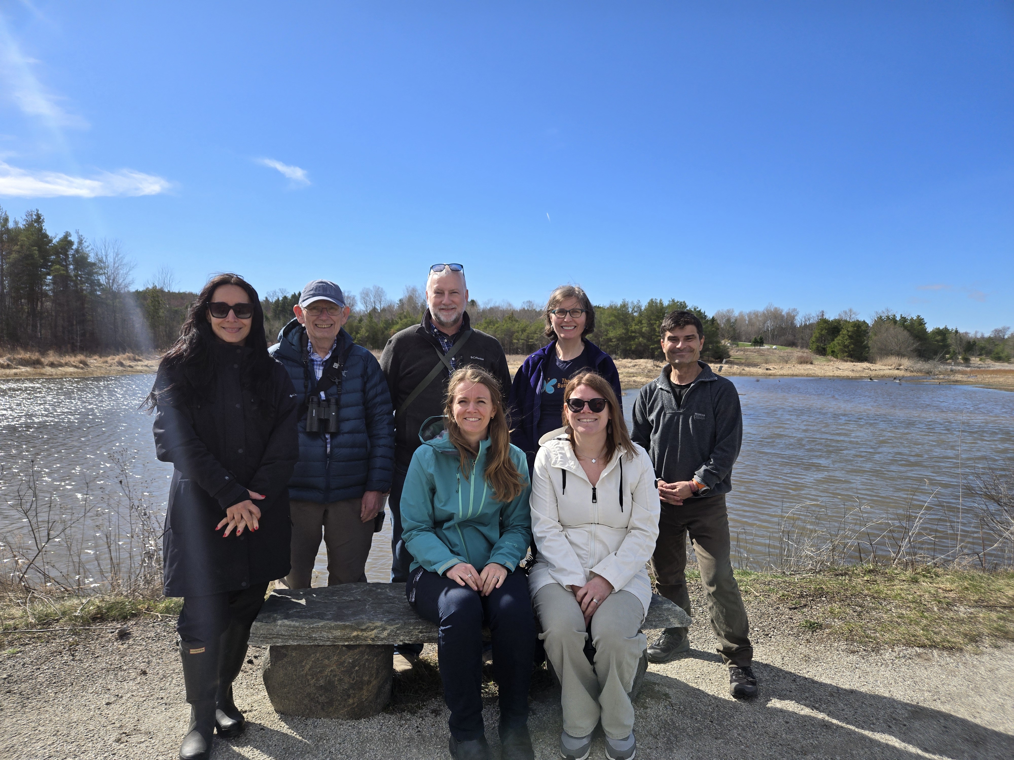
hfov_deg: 73.9
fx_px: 674
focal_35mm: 23
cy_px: 380
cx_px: 507
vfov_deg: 58.9
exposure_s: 1/1681
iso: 25
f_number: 1.8
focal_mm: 5.4
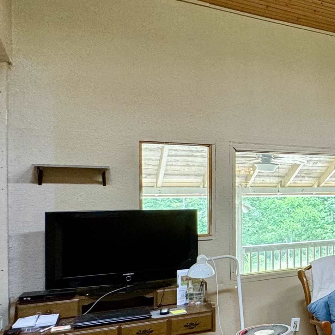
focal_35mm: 40
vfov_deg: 41.7
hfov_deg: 30.7
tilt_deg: -0.6
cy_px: 197
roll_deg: +0.3
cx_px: 456
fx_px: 438
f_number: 2.2
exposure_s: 1/60
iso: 160
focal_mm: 2.22
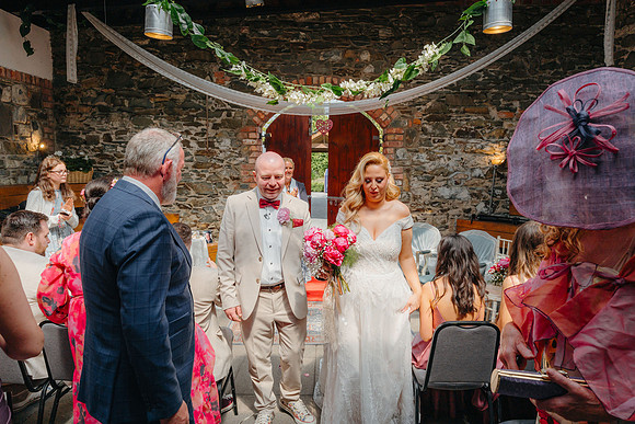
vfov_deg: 53.2
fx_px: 423
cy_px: 212
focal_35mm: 24
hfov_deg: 73.7
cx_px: 318
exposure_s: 1/640
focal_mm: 24
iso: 160
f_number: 5.6
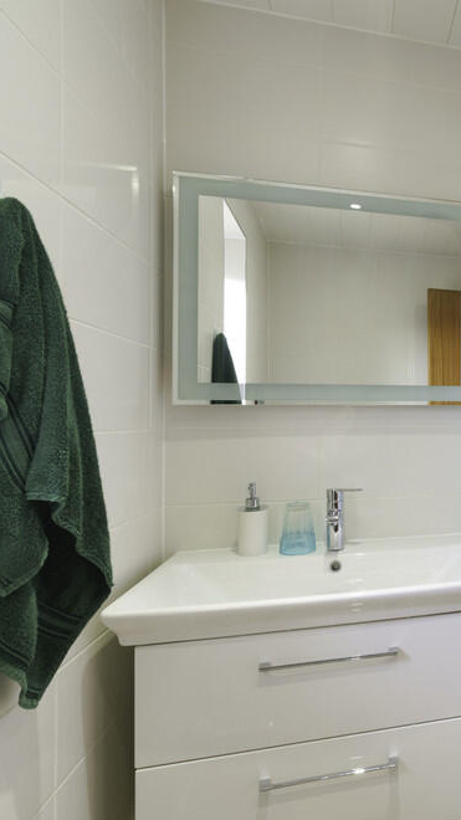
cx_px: 544
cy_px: 414
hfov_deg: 35.5
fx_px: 565
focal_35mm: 26
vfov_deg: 71.9
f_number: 9.5
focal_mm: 16
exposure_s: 1/6
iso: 320
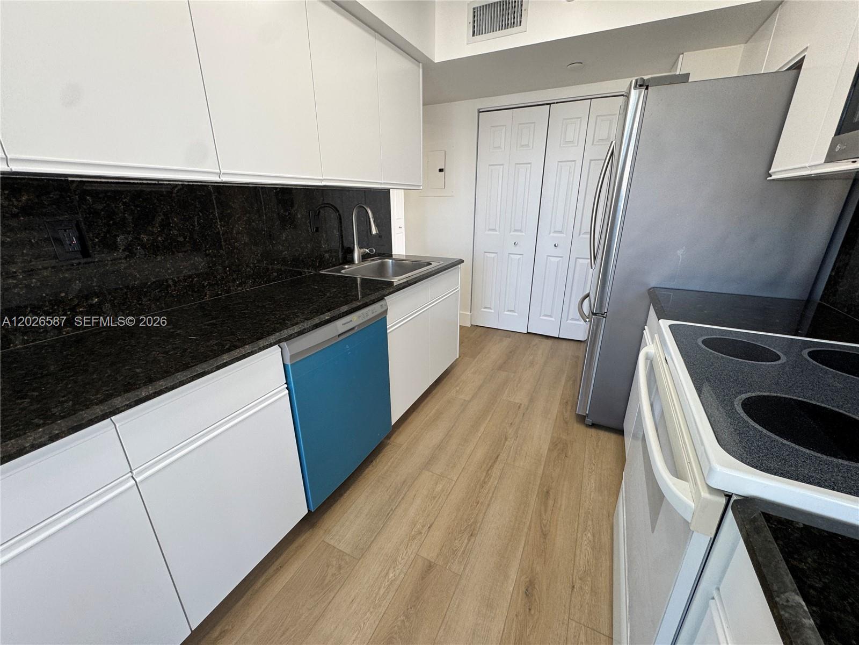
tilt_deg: -19.2
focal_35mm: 14
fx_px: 347
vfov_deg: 85.7
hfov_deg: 102.1
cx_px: 430
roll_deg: +0.0
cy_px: 322
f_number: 2.2
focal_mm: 2.22
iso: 100
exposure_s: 1/100
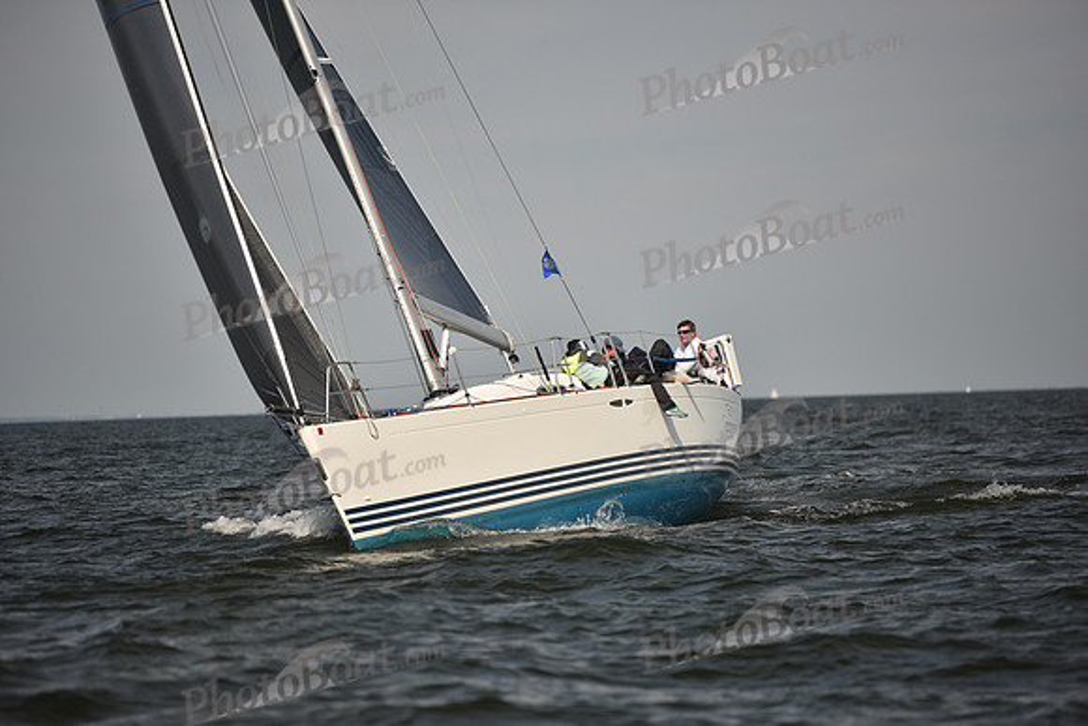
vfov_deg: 6.9
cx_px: 544
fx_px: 6046
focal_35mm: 200
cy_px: 363
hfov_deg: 10.3
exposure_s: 1/2500
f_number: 3.2
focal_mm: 200
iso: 250
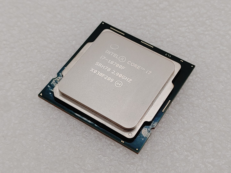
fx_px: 380
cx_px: 116
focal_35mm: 57
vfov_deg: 25.7
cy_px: 86
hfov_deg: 33.8
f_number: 1.8
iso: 50
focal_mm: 4.36
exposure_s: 1/290
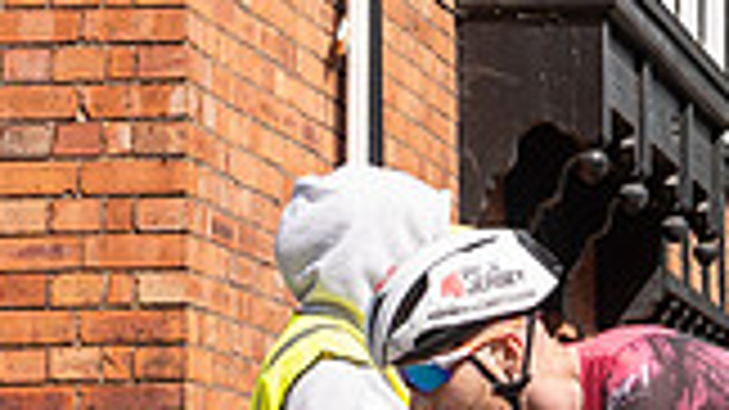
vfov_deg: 5.8
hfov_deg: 9.7
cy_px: 272
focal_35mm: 209
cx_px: 1430
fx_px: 4039
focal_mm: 32
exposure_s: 1/1000
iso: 125
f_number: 5
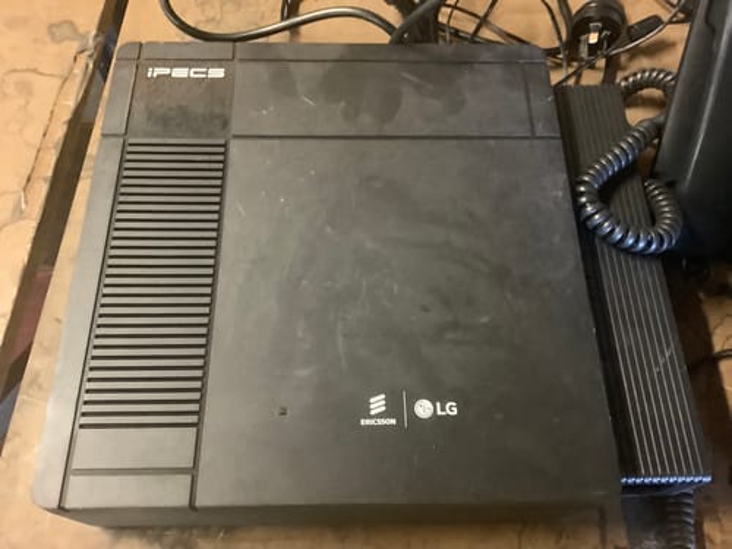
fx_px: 656
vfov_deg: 45.4
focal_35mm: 31
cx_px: 366
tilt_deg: -63.9
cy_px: 274
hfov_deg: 58.4
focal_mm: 3.3
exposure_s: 1/17
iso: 640
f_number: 2.4
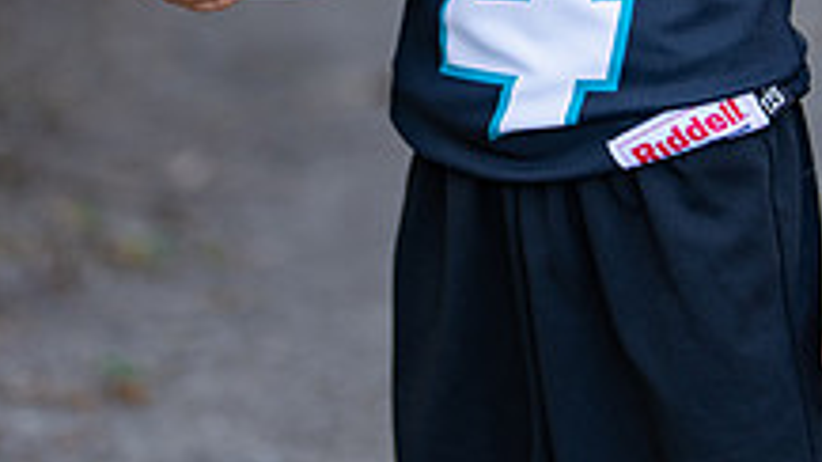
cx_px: 615
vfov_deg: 7.0
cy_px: -347
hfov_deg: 12.6
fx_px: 3705
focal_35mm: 170
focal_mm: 50
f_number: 1.2
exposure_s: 1/400
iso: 100
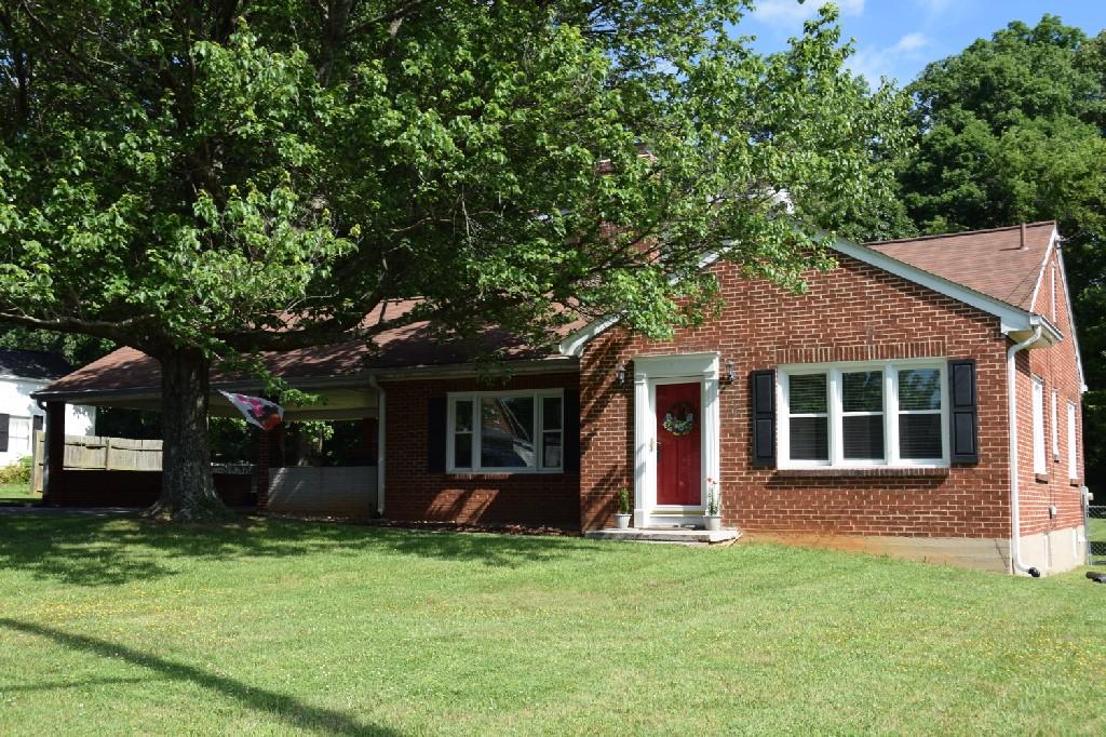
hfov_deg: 49.6
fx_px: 1198
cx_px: 553
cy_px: 368
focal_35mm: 39
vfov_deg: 34.2
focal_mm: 26
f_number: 8
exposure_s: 1/200
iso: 100
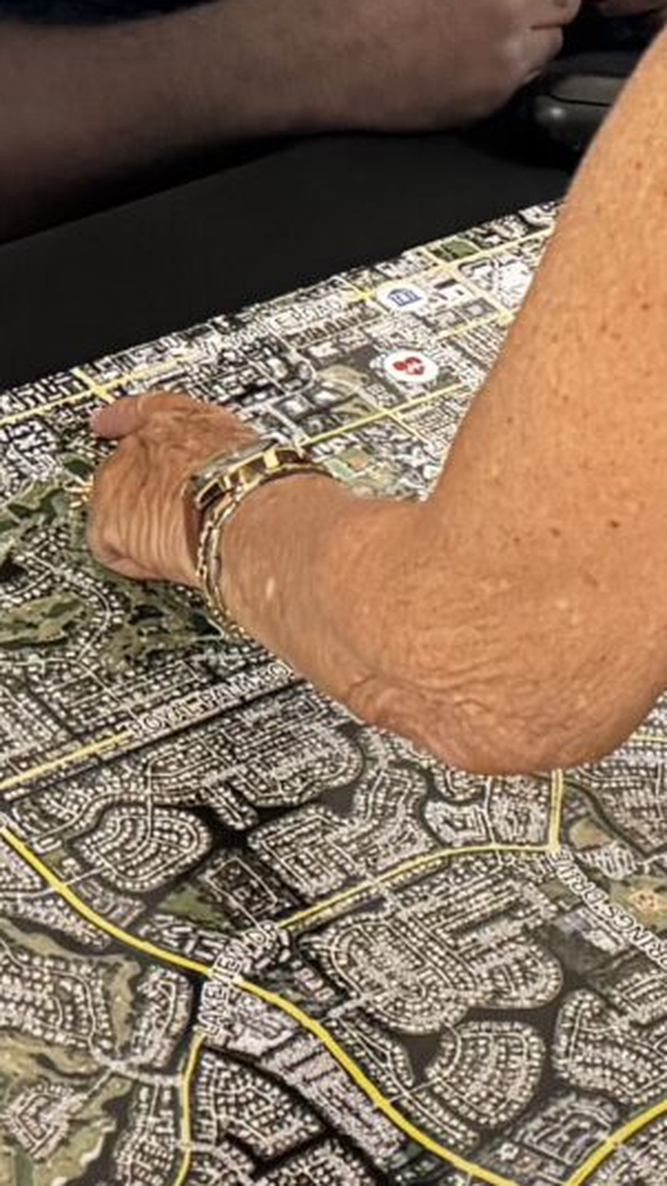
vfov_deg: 16.6
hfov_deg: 9.7
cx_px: 135
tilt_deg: -28.8
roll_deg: -6.4
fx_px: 3930
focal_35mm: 125
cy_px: -117
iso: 400
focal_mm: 6.76
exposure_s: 1/60
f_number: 1.78
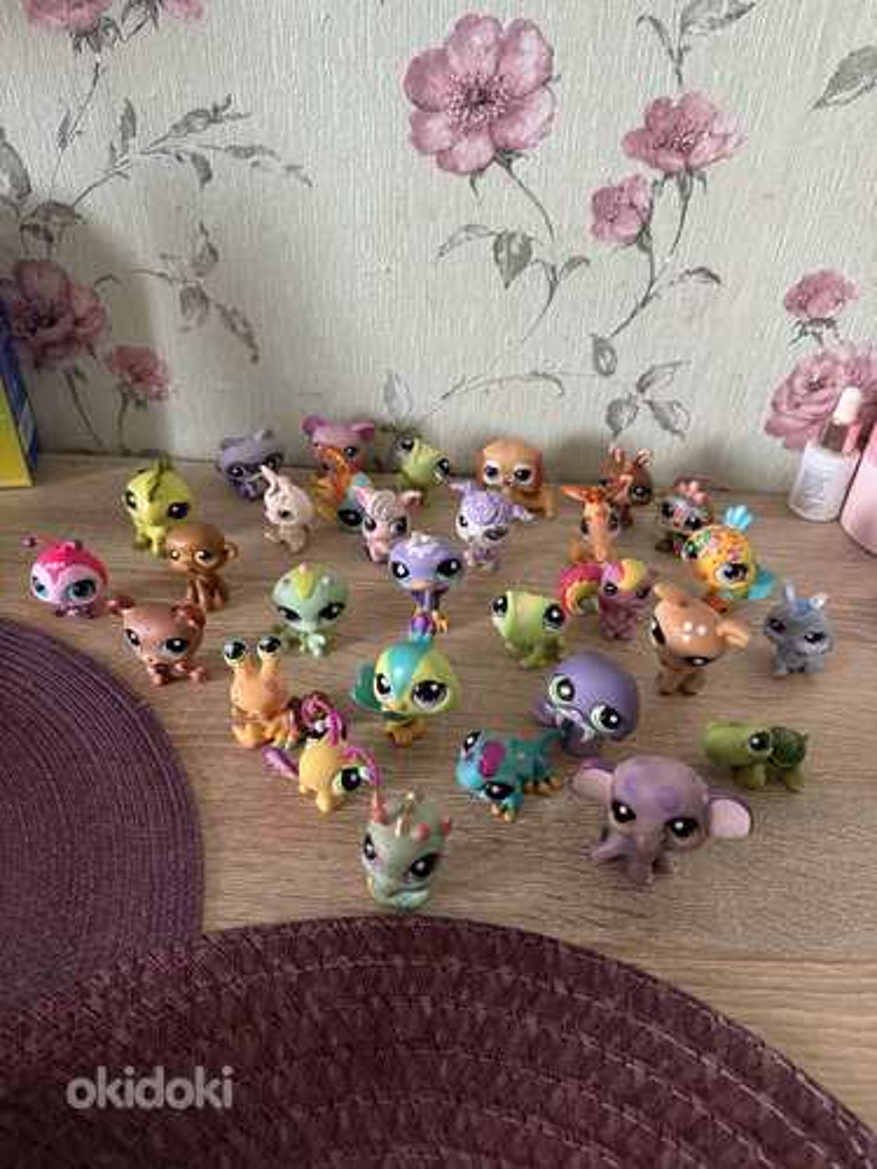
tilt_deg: -36.8
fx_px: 811
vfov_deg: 71.6
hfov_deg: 56.8
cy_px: 584
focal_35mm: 24
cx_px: 438
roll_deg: -3.6
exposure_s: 1/60
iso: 500
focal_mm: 6.76
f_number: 1.78
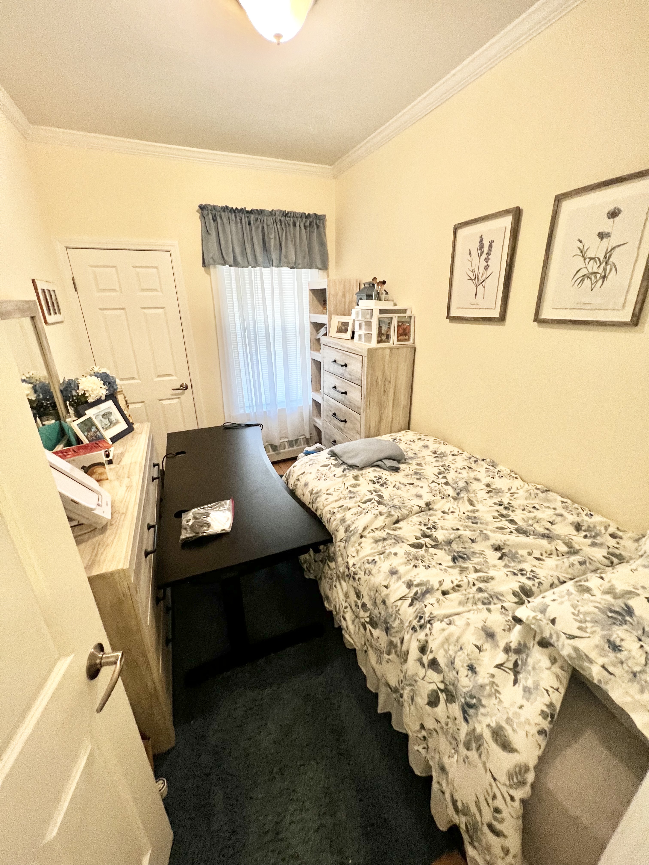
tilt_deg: -20.1
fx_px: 325
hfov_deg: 89.9
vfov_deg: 106.2
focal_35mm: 13
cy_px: 432
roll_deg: +1.2
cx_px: 324
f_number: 1.8
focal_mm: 1.57
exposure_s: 1/60
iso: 250
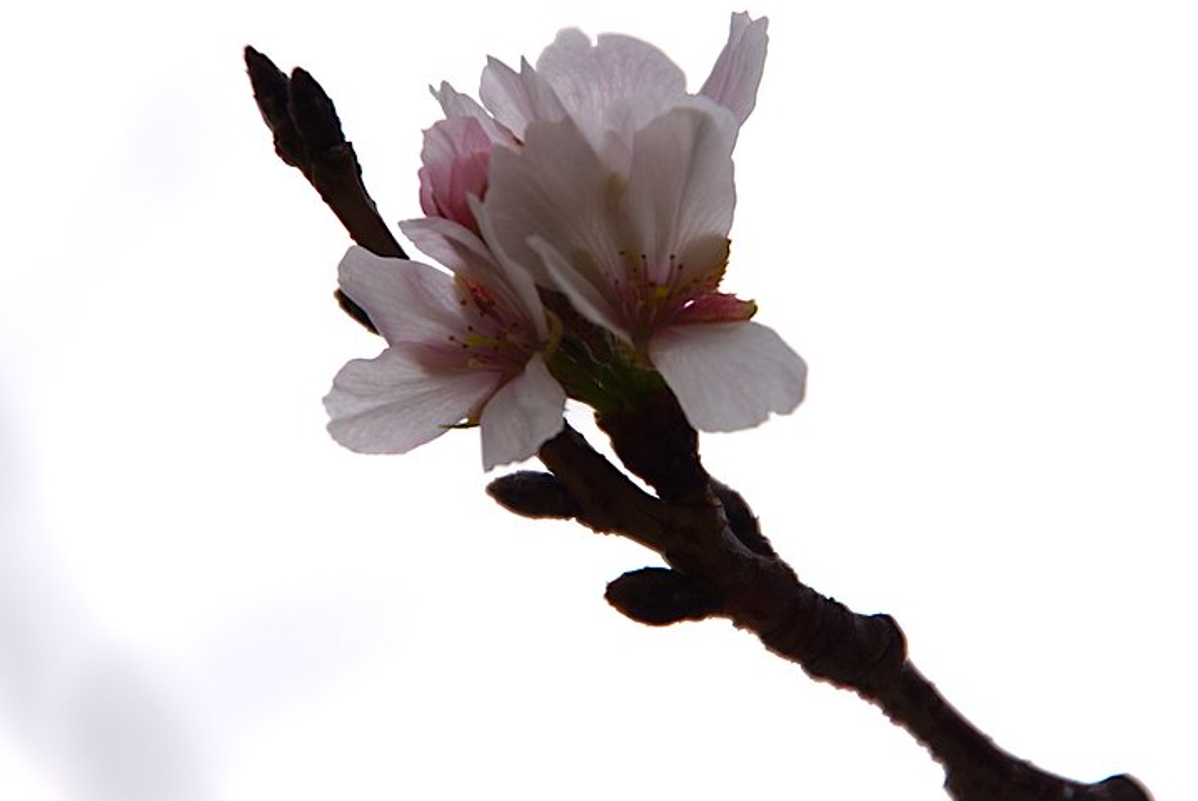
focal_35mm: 599
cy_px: 284
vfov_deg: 2.3
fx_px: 19949
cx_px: 594
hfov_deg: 3.4
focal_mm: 280
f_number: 6.3
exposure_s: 1/640
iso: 100
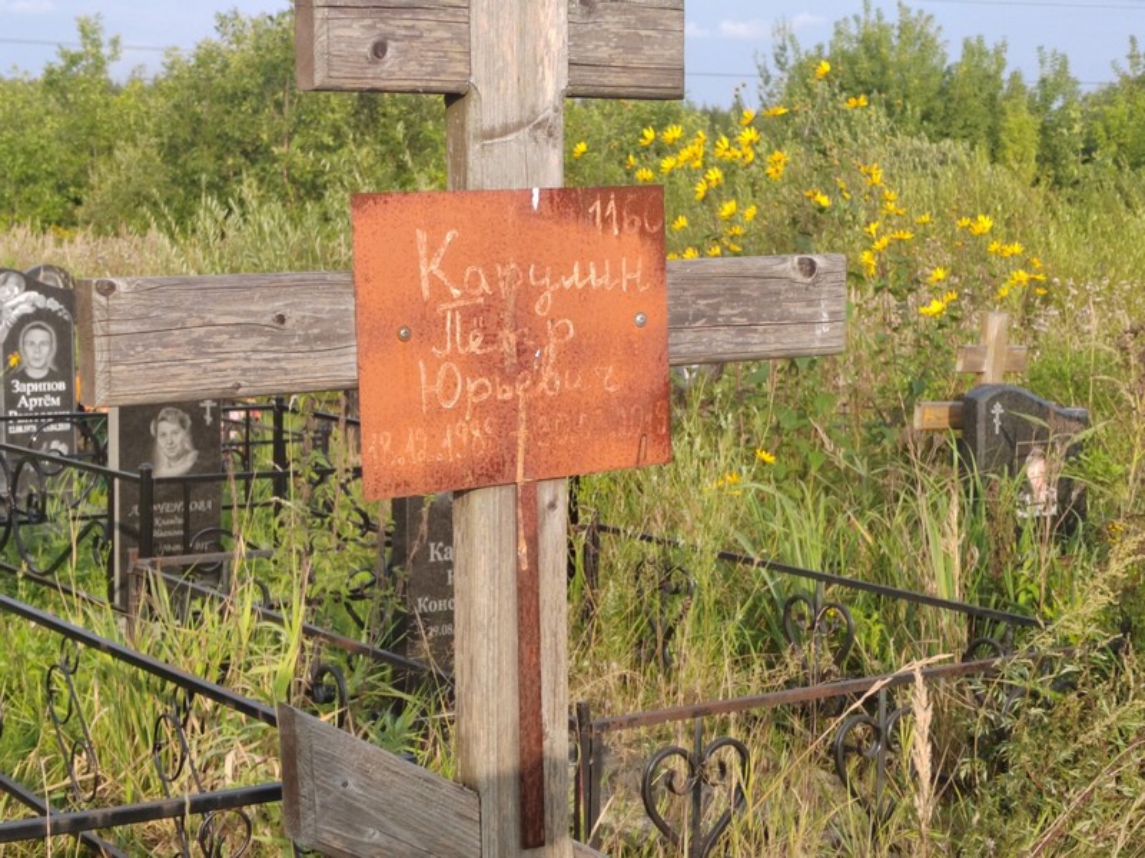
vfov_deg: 24.0
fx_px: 2018
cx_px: 572
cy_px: 429
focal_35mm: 61
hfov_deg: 31.7
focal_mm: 5.52
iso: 100
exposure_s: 1/470
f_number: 1.9
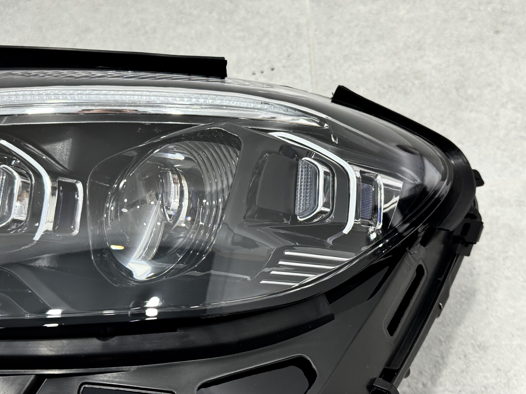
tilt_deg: -53.8
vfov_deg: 30.3
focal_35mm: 48
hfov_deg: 39.7
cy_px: 197
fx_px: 729
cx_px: 263
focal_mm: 6.76
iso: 64
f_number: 1.78
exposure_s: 1/100
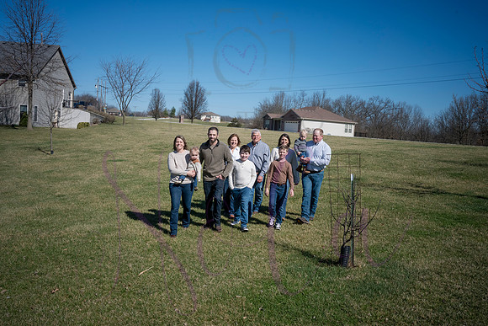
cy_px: 163
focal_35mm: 32
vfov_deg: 41.7
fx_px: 427
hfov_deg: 59.5
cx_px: 244
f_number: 13
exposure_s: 1/640
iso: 400
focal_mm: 31.5
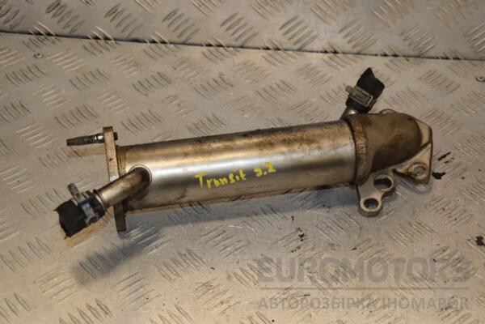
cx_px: 242
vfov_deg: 18.2
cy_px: 162
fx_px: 1010
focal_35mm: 75
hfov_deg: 27.0
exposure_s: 1/200
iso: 800
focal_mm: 50
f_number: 7.1
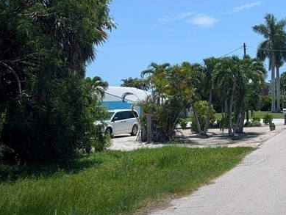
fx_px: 521
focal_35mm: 63
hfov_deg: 28.9
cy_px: 7
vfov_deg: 22.6
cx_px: 279
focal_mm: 6.9
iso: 22
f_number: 1.68
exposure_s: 1/1368
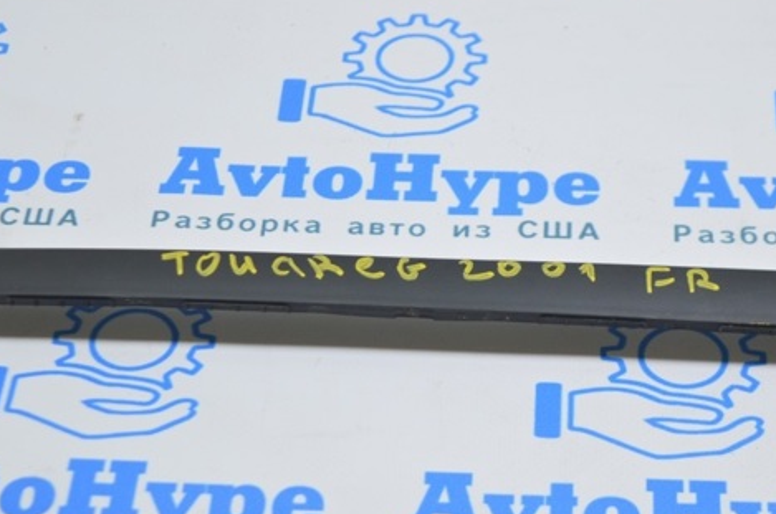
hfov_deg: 18.2
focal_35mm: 113
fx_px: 2425
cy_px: 300
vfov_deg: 12.1
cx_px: 438
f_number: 5.6
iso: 400
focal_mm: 55
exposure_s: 1/20
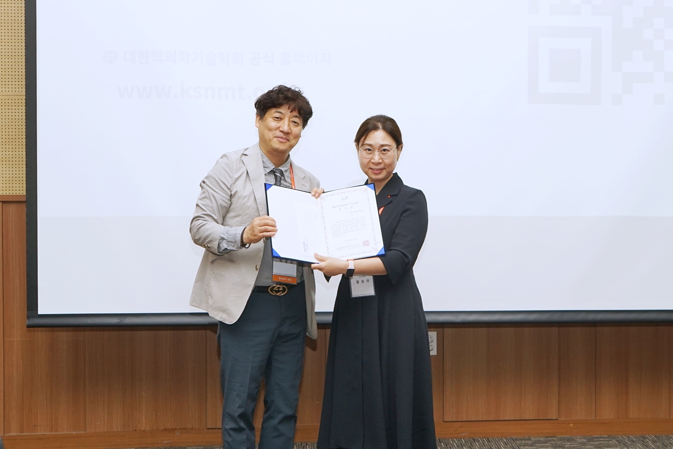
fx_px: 636
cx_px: 336
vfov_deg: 38.9
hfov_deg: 55.8
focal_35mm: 34
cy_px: 224
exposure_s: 1/125
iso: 400
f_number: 6.3
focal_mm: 34
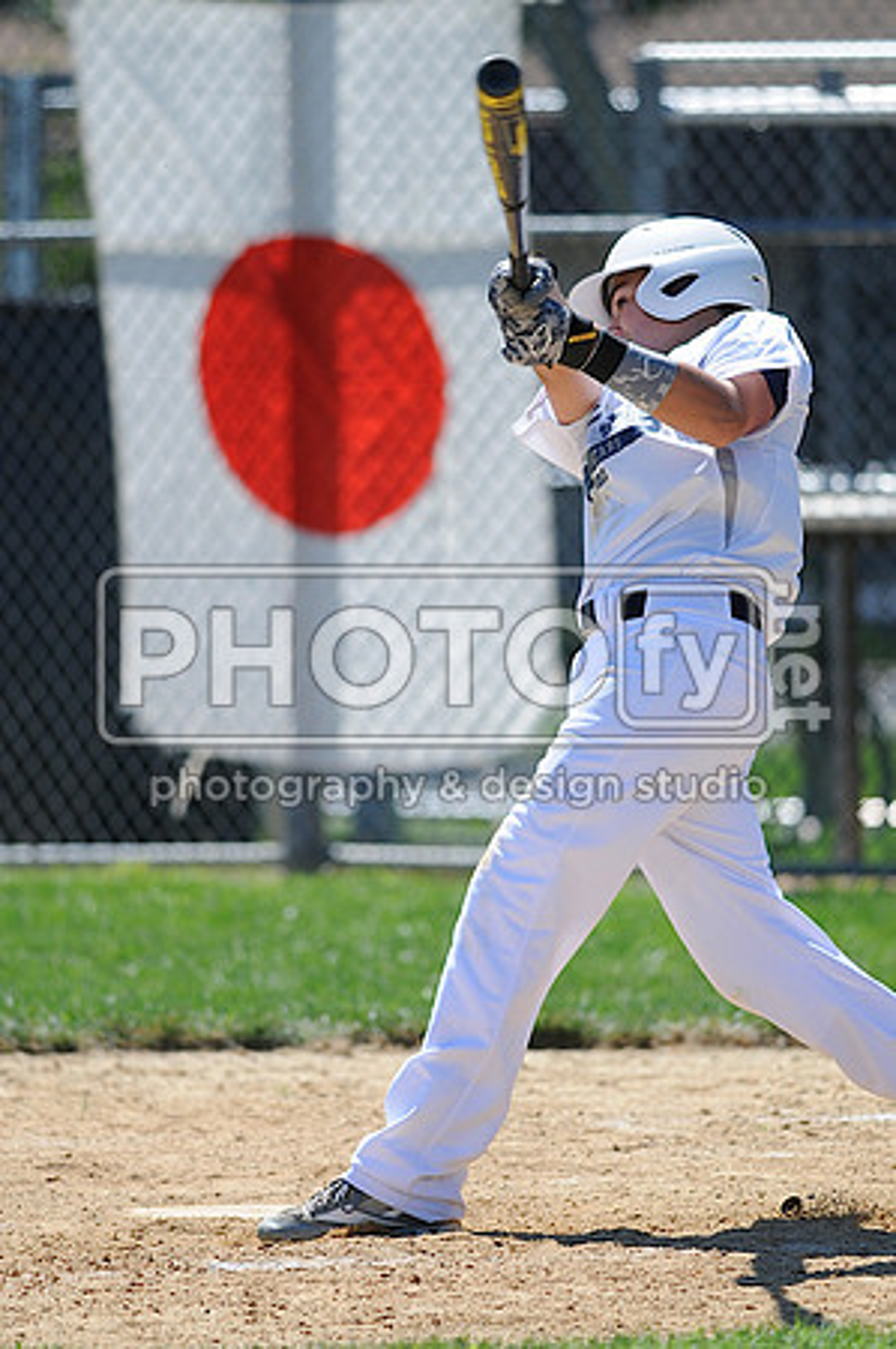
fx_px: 16838
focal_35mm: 450
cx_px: 448
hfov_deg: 3.0
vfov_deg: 4.6
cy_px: 674
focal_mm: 300
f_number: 4
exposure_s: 1/1250
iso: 200
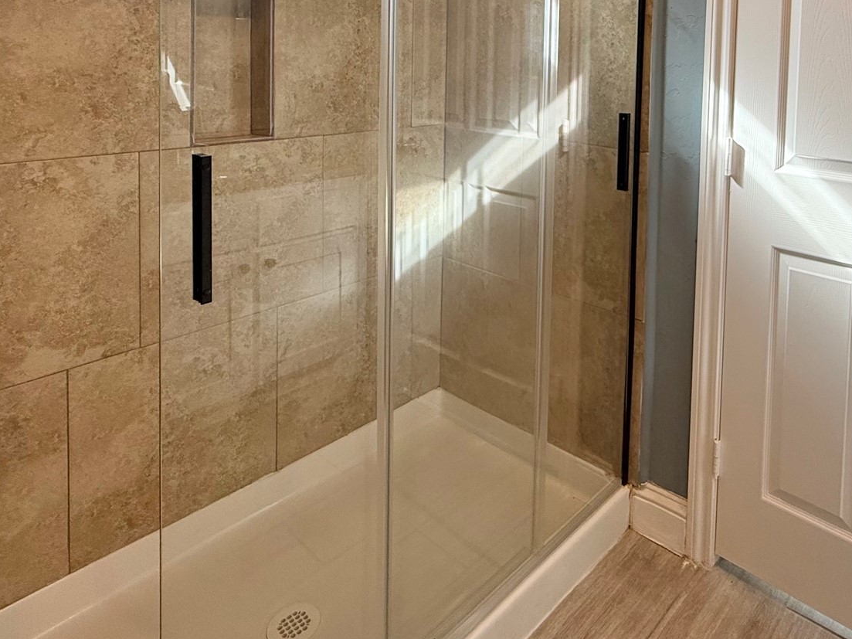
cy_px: 84
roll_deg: -1.4
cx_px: 579
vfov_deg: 48.4
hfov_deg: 65.2
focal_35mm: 26
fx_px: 640
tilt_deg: -1.7
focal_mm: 2.22
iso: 125
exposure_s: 1/120
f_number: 2.2
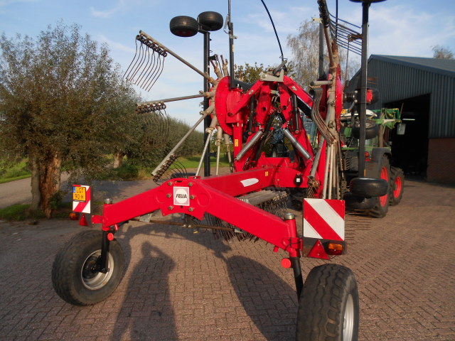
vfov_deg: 53.1
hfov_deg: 67.3
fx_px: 342
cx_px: 228
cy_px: 170
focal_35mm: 26
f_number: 3.2
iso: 80
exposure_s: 1/640
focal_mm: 4.6
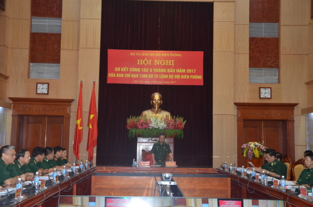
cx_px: 156
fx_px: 364
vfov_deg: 31.7
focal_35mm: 42
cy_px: 104
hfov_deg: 46.5
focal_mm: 28
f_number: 5
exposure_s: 1/60
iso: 800
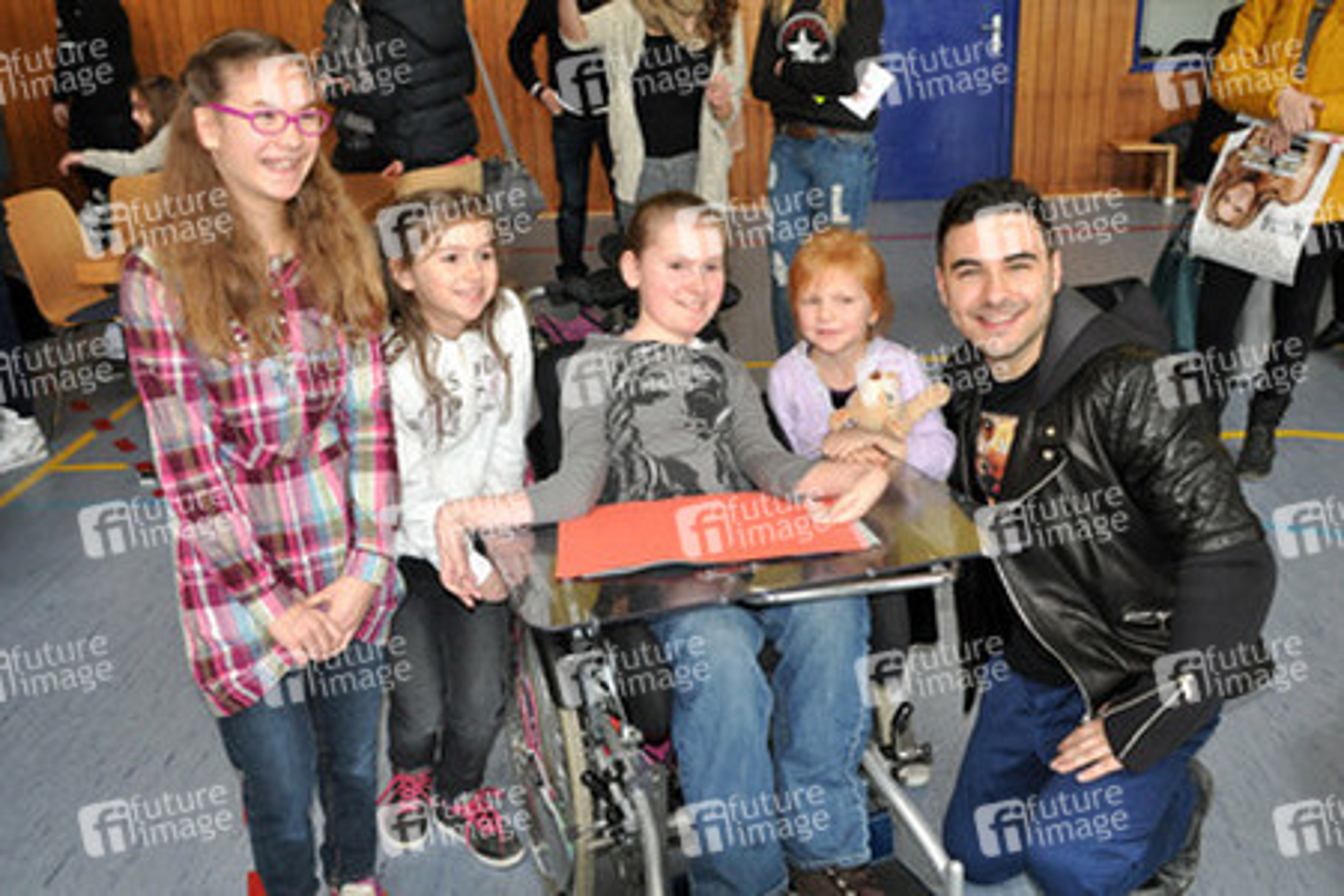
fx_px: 1232
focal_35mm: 33
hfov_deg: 57.2
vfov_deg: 40.0
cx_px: 672
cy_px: 448
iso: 800
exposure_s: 1/60
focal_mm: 22
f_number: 3.8
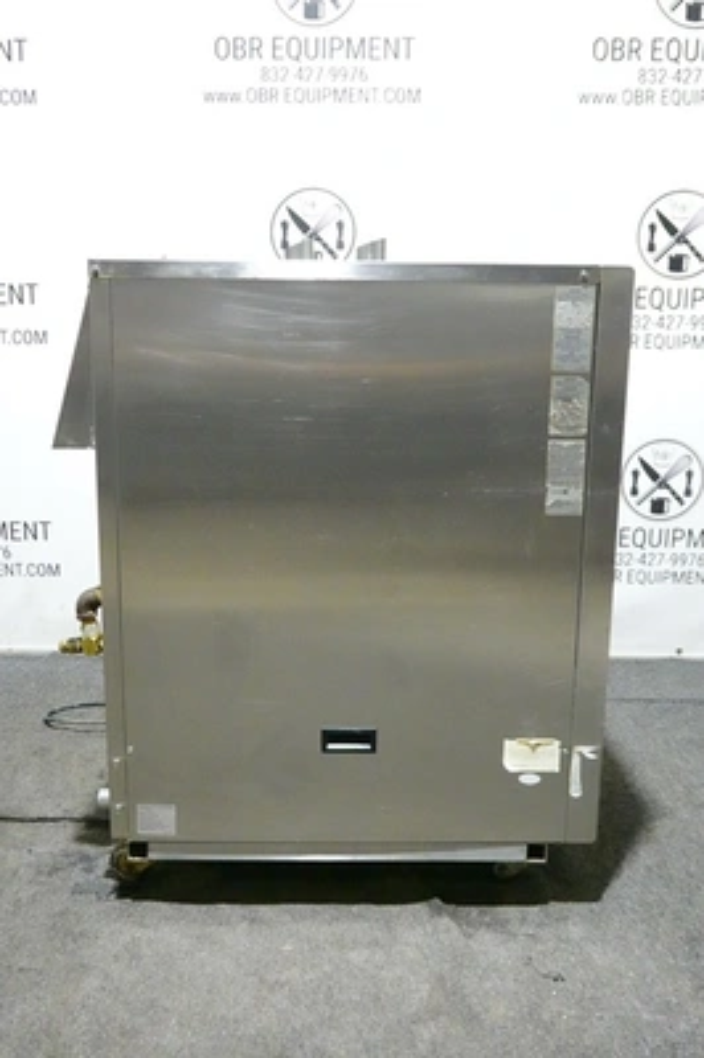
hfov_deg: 38.8
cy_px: 529
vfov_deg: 55.8
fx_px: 999
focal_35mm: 34
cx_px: 352
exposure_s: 1/40
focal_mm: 12.51
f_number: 4
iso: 4000
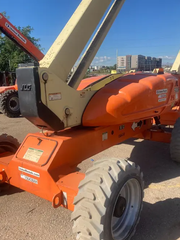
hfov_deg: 45.4
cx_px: 96
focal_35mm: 31
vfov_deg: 58.3
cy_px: 130
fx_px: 215
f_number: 1.8
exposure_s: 1/1473
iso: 20
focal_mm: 3.99
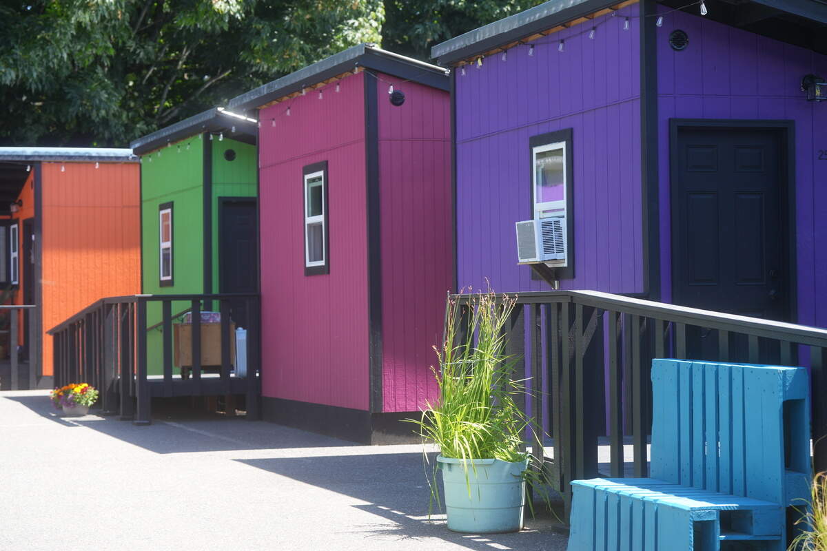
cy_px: 276
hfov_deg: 25.1
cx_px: 414
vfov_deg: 16.9
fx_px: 1861
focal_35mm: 81
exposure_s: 1/125
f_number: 4.5
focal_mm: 81
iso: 100
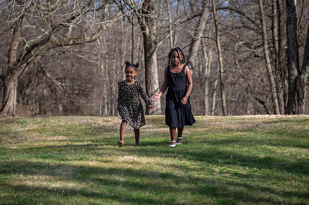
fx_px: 1012
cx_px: 146
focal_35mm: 118
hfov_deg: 17.4
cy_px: 108
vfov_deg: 11.6
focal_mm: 105
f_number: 4
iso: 250
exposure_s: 1/1600
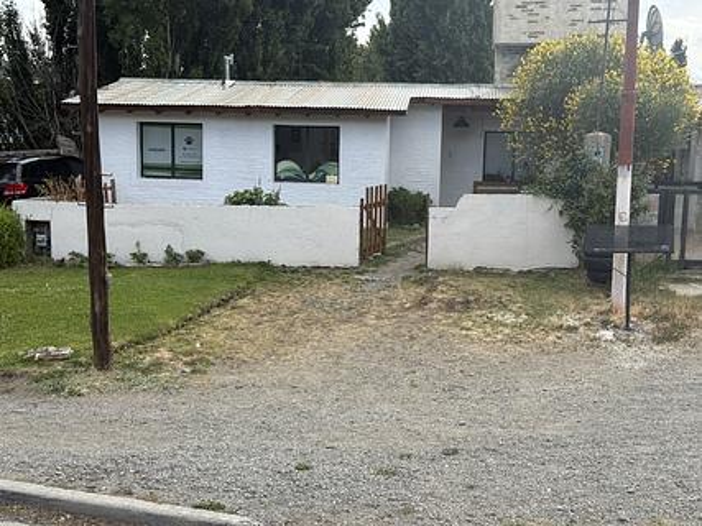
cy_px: 263
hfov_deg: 39.7
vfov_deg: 30.3
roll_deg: -0.7
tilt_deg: -6.8
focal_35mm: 48
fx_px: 973
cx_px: 351
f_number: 1.78
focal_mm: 6.76
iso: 80
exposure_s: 1/2494
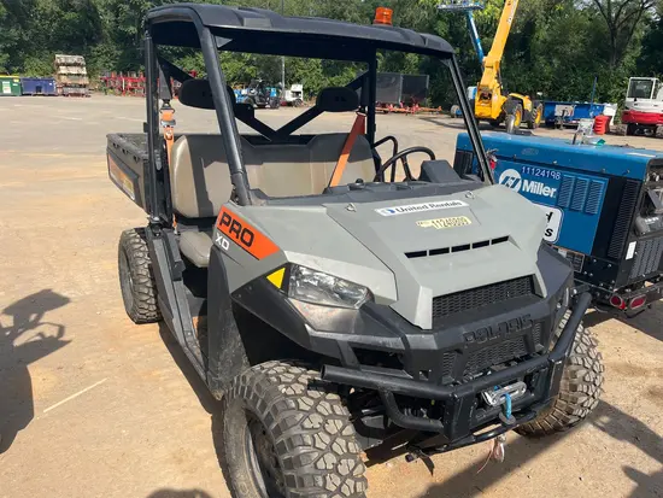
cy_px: 249
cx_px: 332
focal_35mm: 26
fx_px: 498
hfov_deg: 67.3
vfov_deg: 53.1
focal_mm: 5.1
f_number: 1.6
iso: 50
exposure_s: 1/2309
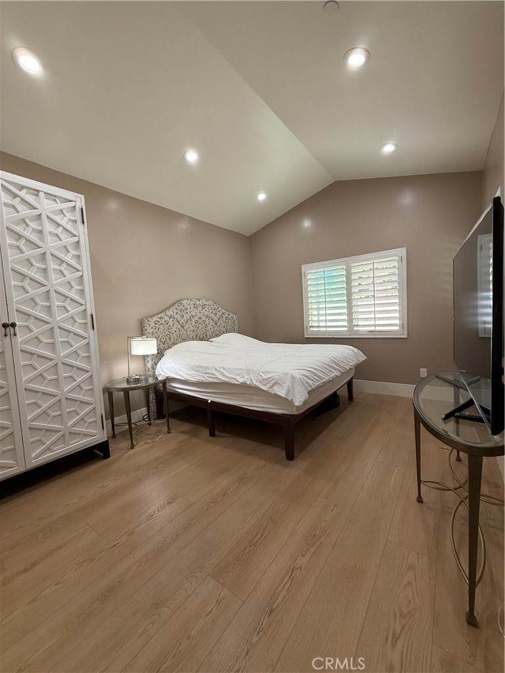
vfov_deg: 102.1
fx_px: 272
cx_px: 252
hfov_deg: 85.7
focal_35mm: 14
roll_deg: +2.7
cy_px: 336
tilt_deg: -3.2
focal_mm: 2.22
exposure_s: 1/120
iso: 200
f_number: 2.2
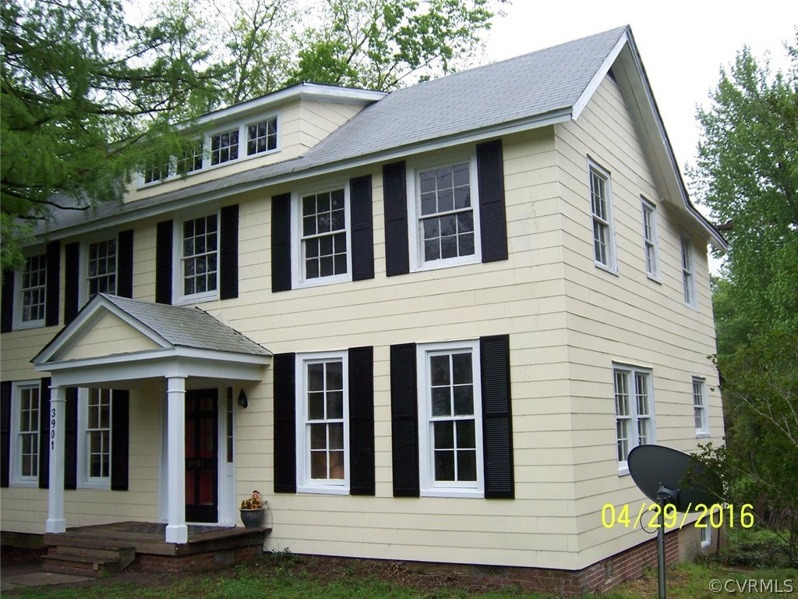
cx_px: 399
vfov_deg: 39.7
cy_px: 300
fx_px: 830
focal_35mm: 36
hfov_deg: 51.4
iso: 80
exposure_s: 1/250
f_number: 2.8
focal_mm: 6.2
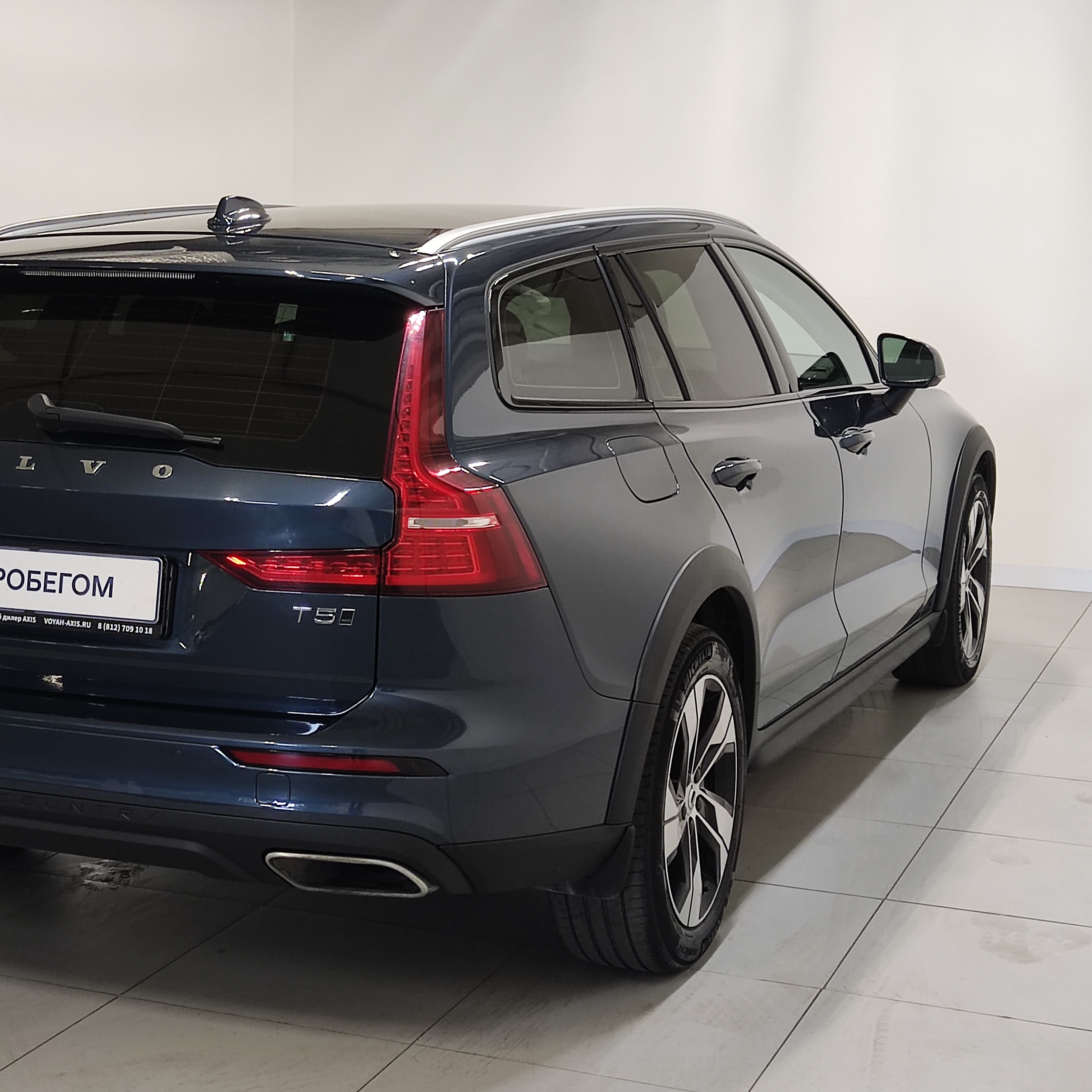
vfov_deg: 28.2
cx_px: 379
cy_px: 549
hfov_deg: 28.0
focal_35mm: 61
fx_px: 2177
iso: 223
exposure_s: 1/50
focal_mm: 4.74
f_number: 1.79
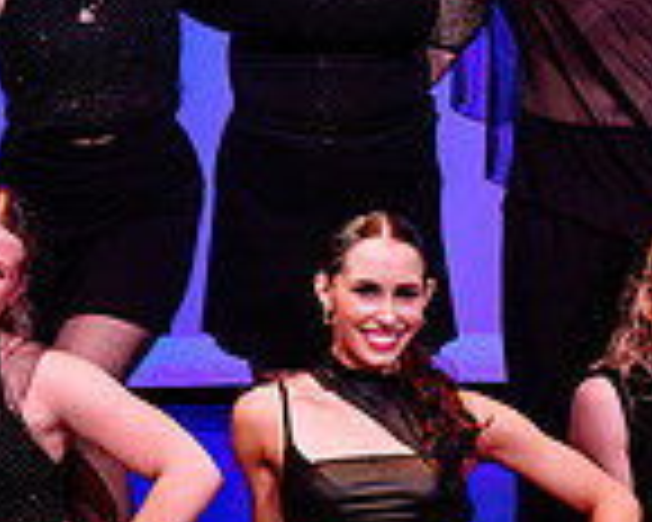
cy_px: 163
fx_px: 2354
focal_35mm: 122
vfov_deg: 12.6
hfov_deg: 15.2
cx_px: -151
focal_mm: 28
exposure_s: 1/240
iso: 1250
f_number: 4.5
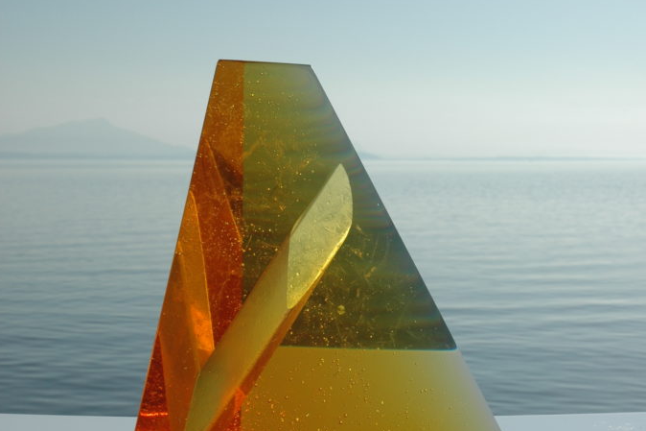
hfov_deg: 25.4
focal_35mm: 80
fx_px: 1431
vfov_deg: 17.0
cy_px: 342
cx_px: 321
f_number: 13
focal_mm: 35
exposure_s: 1/640
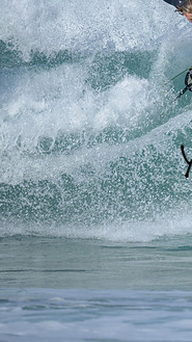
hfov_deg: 0.8
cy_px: 152
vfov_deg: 1.5
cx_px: 287
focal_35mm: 1476
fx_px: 13362
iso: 320
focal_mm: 800
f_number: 6.3
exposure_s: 1/2500
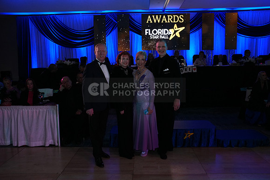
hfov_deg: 58.0
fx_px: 244
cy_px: 90
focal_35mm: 32
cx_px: 135
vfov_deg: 40.6
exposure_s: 1/200
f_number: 5
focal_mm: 32.5
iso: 2000
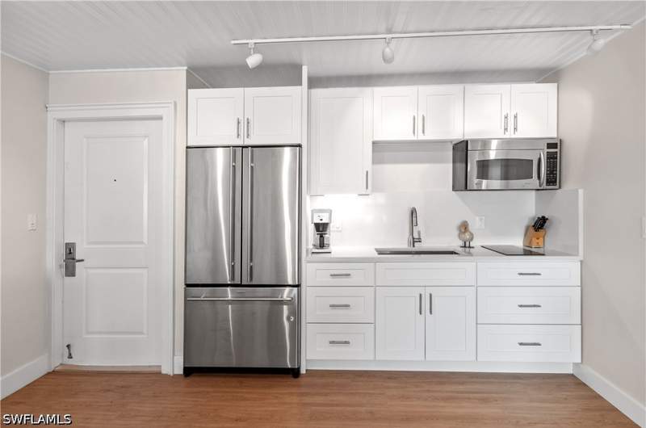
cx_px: 323
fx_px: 349
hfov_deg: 85.5
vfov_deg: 63.0
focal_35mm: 20
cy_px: 214
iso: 200
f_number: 8
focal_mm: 13
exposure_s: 1/5
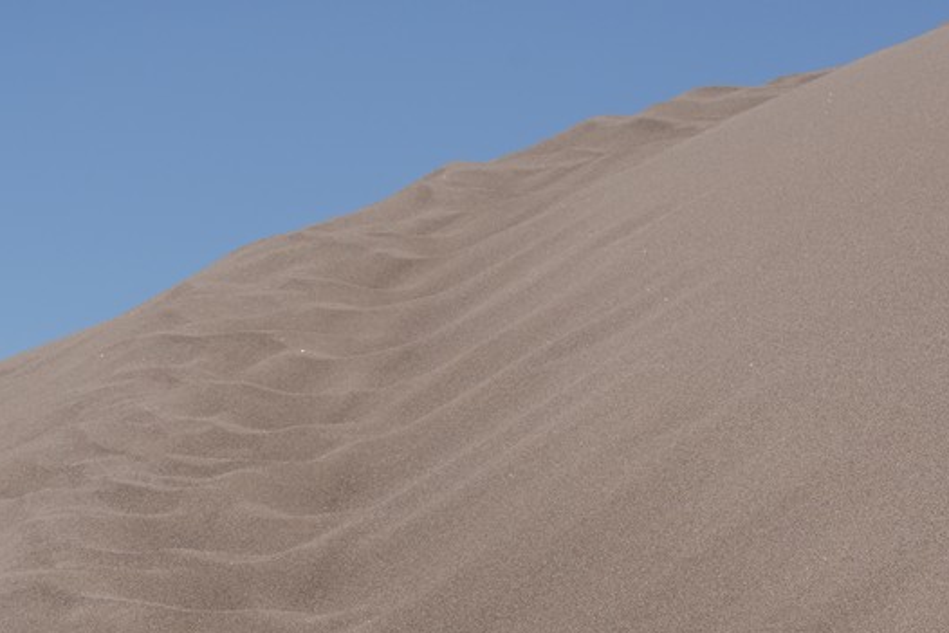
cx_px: 272
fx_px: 4008
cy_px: 1030
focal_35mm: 152
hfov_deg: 13.5
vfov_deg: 8.8
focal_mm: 40
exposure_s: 1/160
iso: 80
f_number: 14
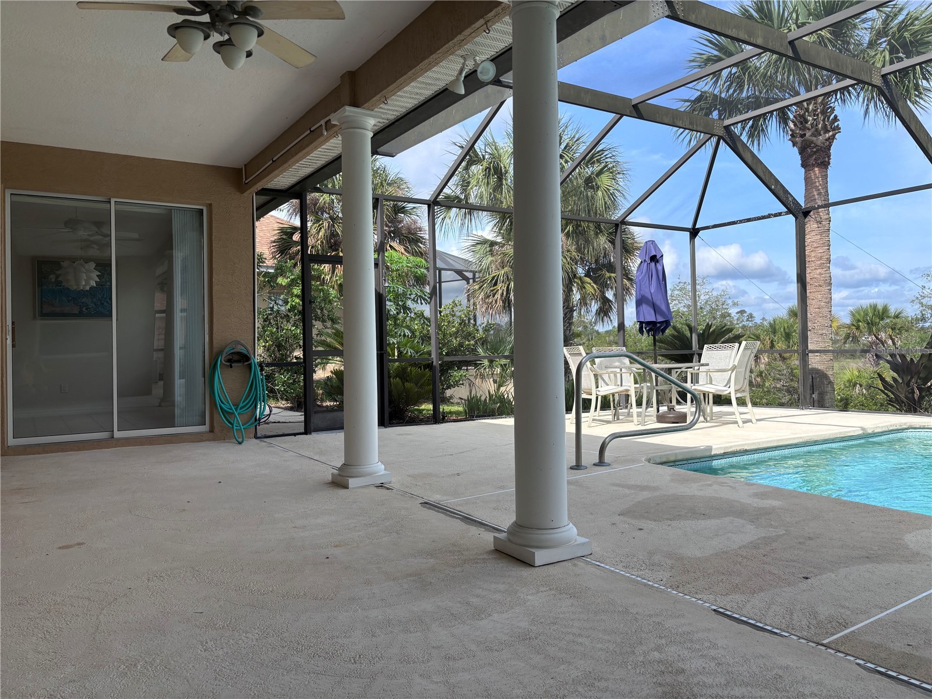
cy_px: 350
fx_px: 700
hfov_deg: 67.3
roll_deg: +1.3
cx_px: 466
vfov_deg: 53.1
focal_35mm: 26
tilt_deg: -0.9
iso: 50
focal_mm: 5.96
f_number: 1.6
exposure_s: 1/1295
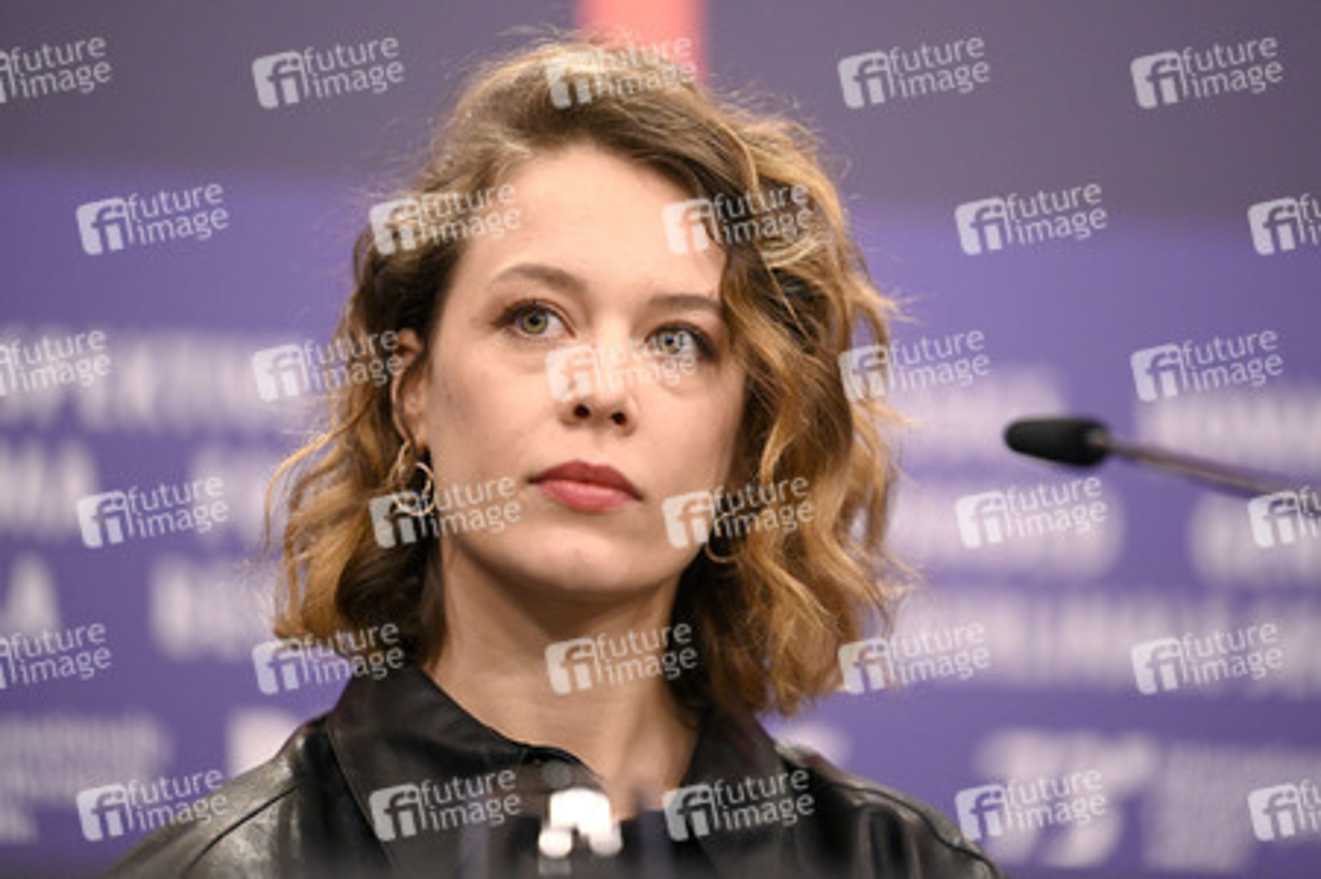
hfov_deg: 10.8
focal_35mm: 190
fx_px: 6967
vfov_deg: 7.2
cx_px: 660
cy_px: 440
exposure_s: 1/1000
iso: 4000
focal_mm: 190
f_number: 2.8
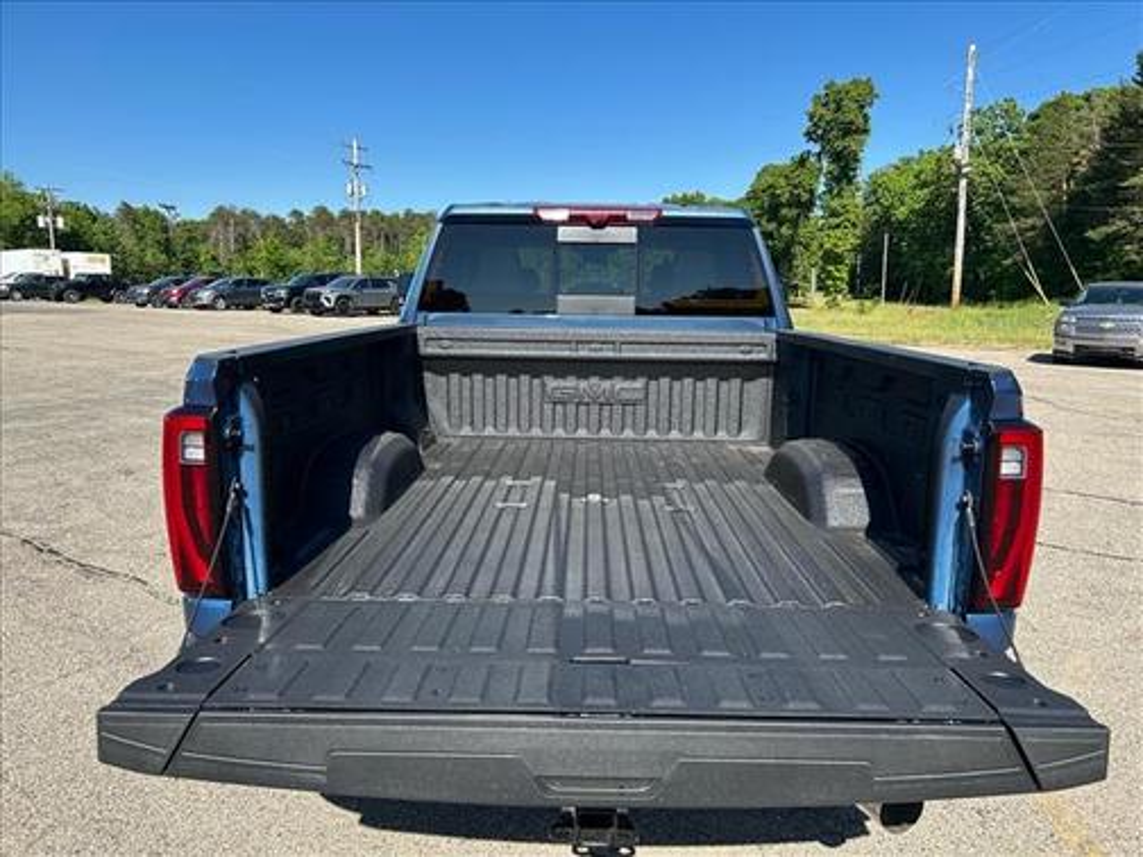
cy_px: 428
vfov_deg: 53.1
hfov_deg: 67.3
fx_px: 859
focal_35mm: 26
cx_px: 572
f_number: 1.5
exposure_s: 1/2083
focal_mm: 5.7
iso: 50
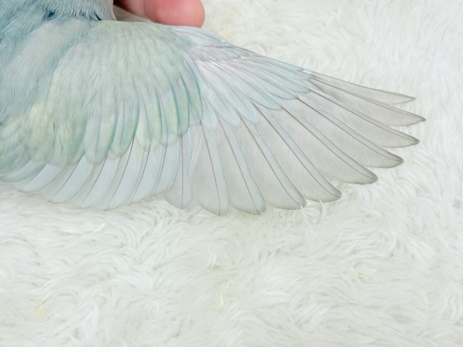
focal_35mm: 52
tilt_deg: -57.0
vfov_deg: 28.0
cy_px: 174
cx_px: 232
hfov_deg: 36.8
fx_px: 696
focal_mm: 5.96
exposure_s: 1/100
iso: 64
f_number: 1.6
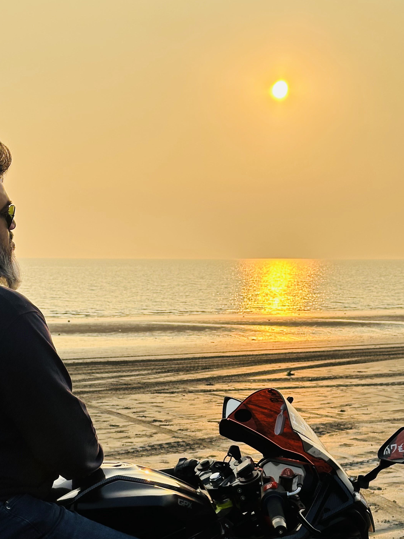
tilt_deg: -5.5
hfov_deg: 21.3
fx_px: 1074
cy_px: 384
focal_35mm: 69
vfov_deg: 27.9
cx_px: 166
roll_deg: -0.7
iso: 64
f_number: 1.78
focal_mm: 6.86
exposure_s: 1/4016
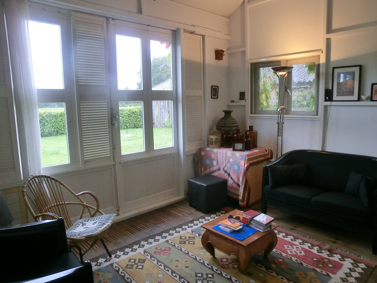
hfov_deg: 71.6
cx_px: 188
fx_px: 261
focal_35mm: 24
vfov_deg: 56.8
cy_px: 142
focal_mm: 4.24
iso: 100
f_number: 3
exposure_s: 1/60
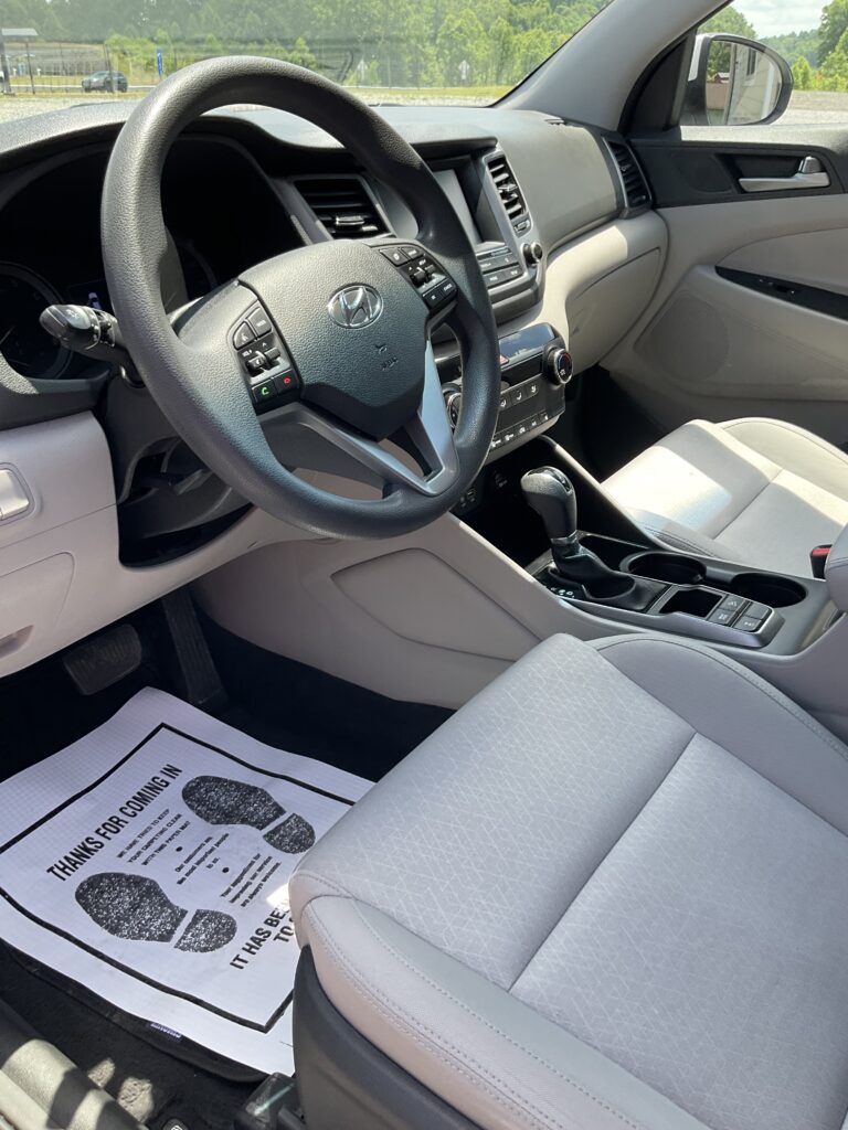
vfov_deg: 61.7
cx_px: 424
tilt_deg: -28.6
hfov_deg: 48.2
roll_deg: -0.6
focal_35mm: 29
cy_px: 565
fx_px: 947
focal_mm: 3
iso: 16
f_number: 1.8
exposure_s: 1/193
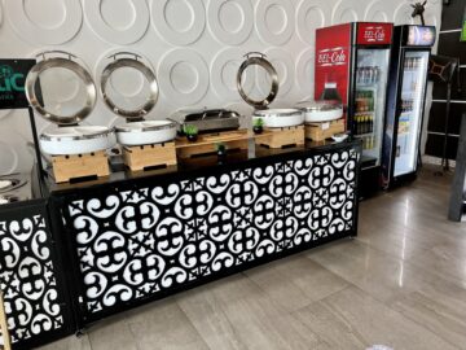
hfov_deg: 67.3
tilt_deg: -16.9
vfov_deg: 53.1
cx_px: 233
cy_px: 175
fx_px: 350
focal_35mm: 26
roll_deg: +3.3
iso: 80
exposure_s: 1/100
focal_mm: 5.7
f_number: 1.5
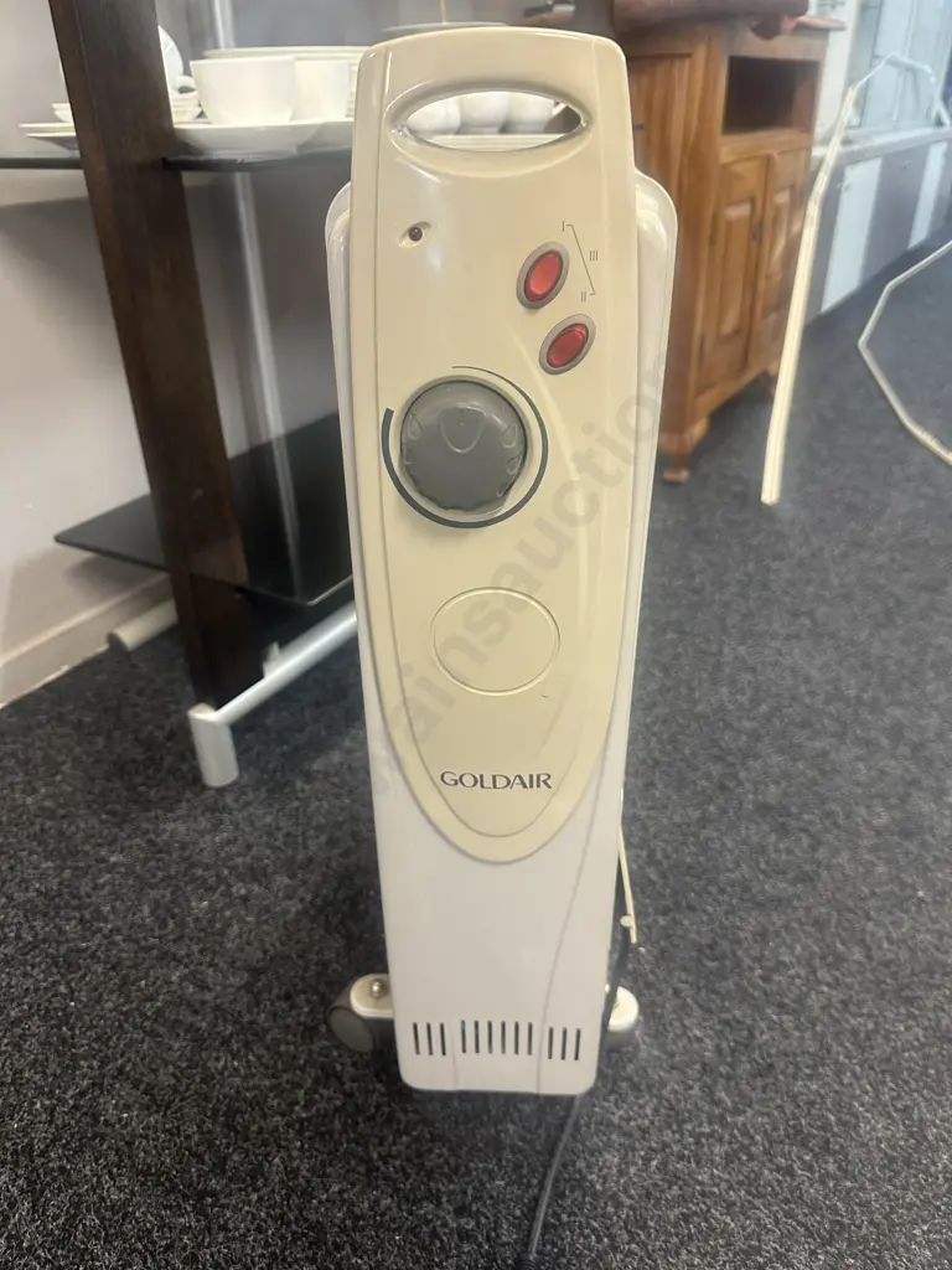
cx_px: 476
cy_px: 635
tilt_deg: -31.2
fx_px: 880
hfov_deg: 56.8
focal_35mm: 24
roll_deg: +0.2
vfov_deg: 71.6
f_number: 1.78
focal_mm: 6.86
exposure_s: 1/50
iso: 320
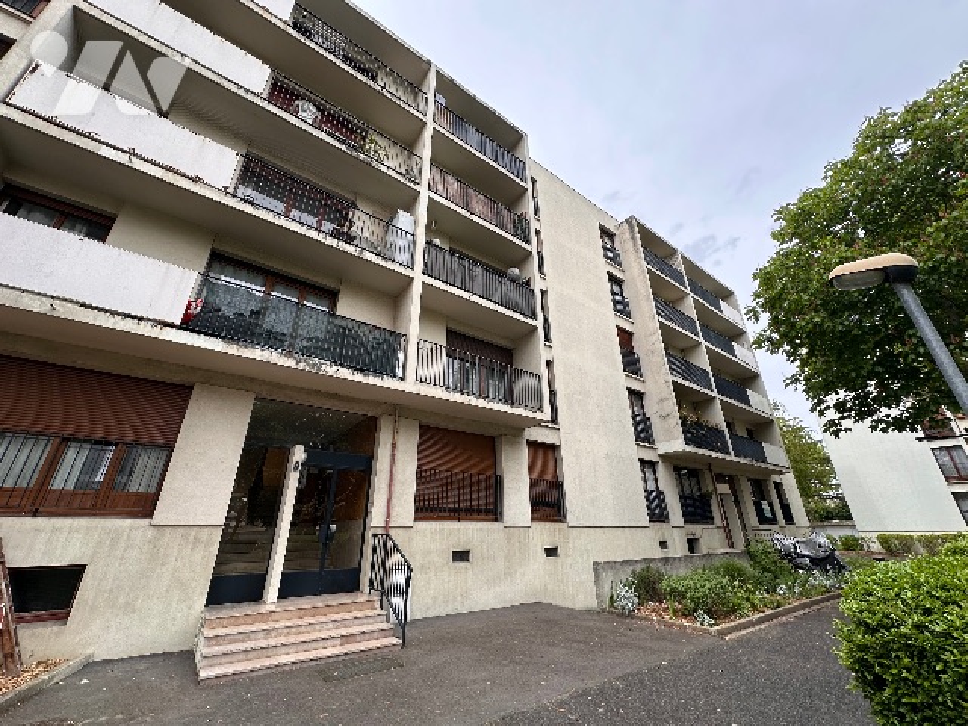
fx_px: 391
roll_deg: +0.5
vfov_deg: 85.7
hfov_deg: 102.1
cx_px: 484
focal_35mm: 14
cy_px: 363
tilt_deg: +23.7
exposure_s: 1/532
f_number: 2.2
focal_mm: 2.22
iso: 40
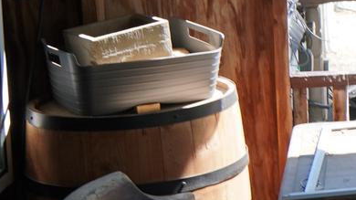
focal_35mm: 132
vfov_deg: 9.0
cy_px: -81
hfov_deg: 12.6
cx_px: 862
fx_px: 1246
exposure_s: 1/160
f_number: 4
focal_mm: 16
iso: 125
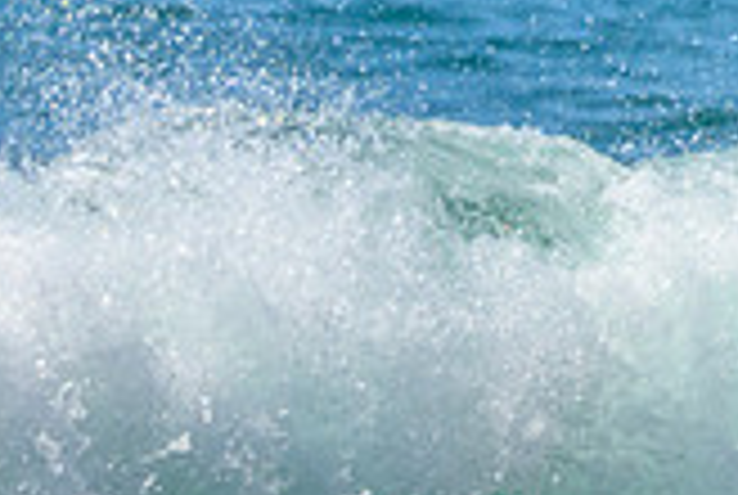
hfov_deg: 0.5
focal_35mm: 3882
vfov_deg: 0.4
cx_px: -387
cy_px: 665
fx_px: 79724
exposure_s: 1/2000
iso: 1100
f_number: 11
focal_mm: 800
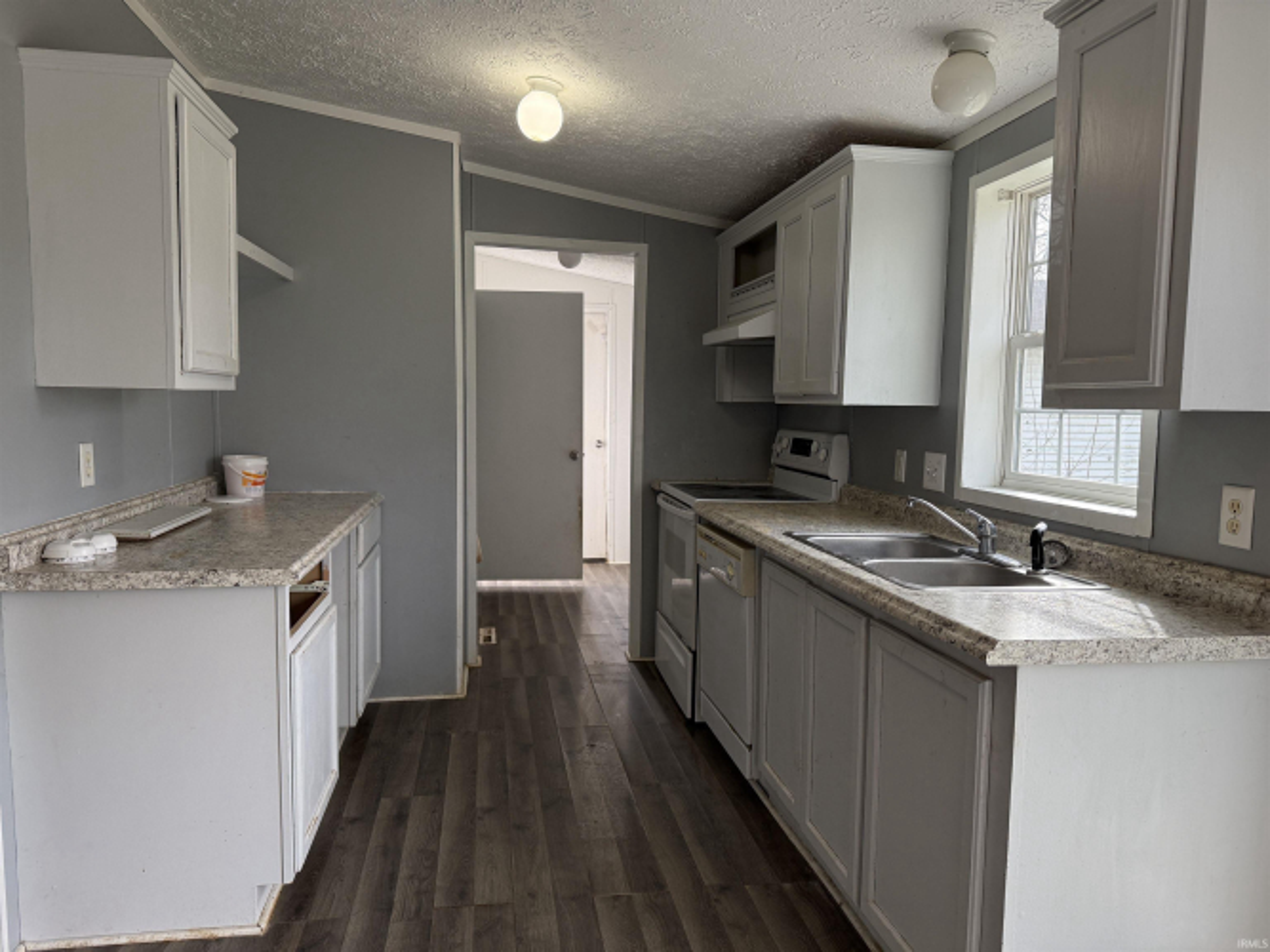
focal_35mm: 24
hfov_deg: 71.6
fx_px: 880
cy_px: 476
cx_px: 635
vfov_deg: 56.8
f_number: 1.78
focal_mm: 6.76
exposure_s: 1/220
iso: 160
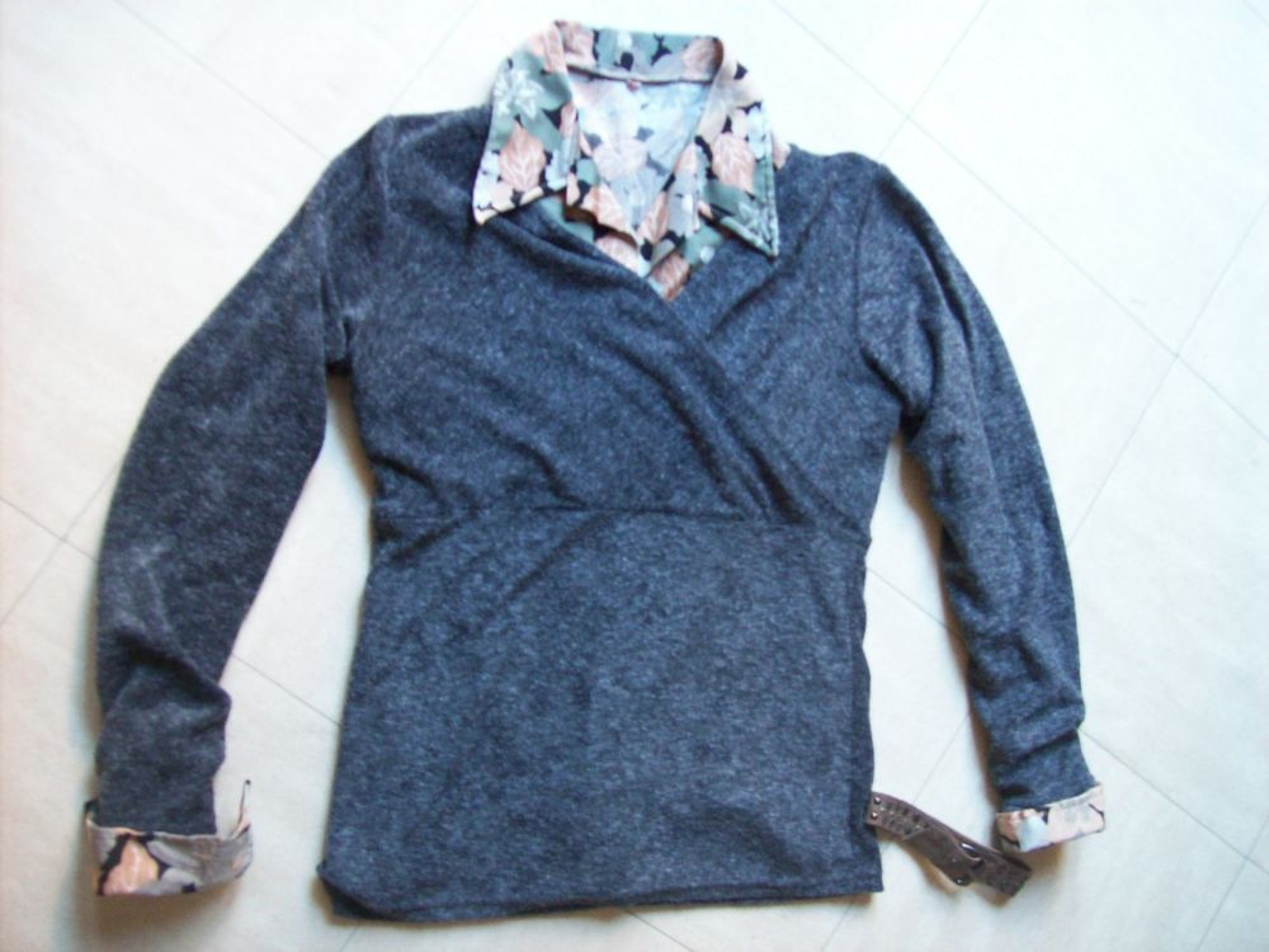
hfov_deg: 51.4
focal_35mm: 36
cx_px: 634
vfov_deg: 39.7
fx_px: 1320
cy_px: 476
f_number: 2.7
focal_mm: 6
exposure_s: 1/8
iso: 200
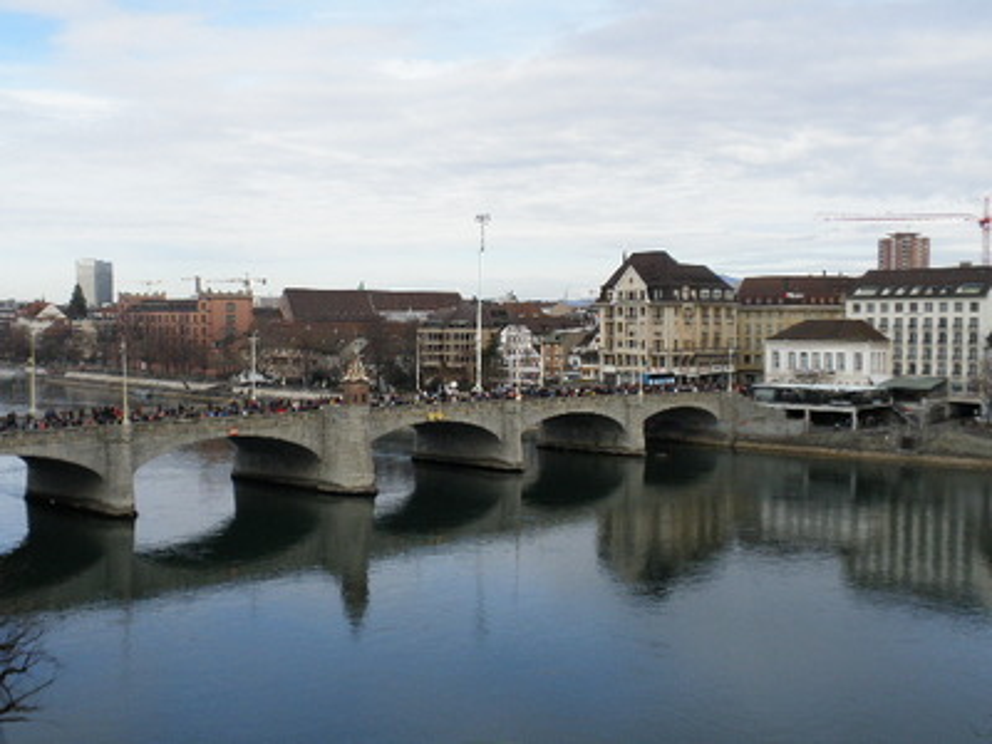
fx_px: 1290
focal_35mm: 45
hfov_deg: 42.1
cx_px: 496
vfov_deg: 32.2
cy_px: 372
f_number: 4
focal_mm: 8
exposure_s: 1/500
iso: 64
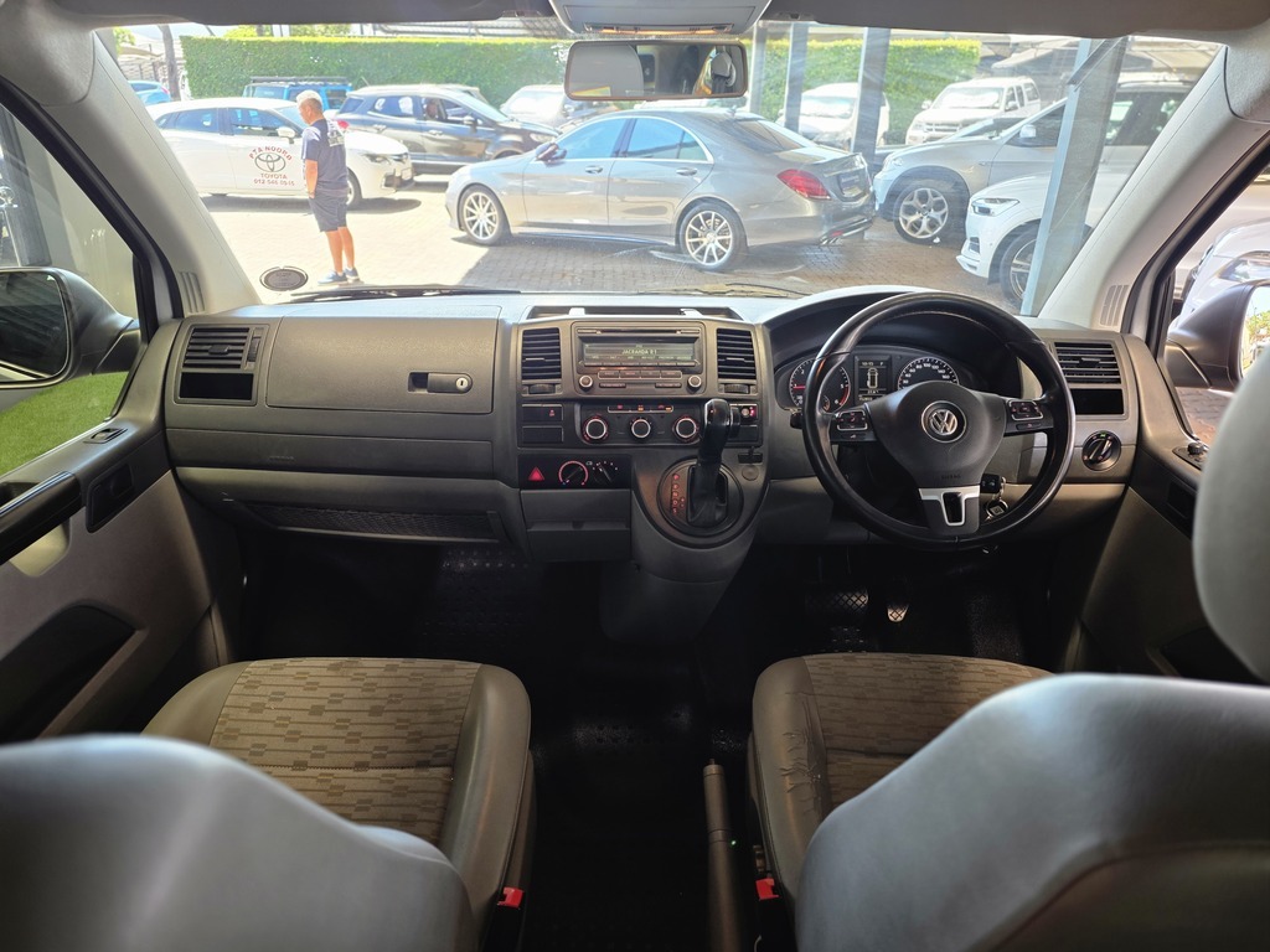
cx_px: 635
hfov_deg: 73.9
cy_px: 476
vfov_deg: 58.9
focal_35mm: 23
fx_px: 844
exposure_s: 1/100
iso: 100
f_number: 1.7
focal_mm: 6.25
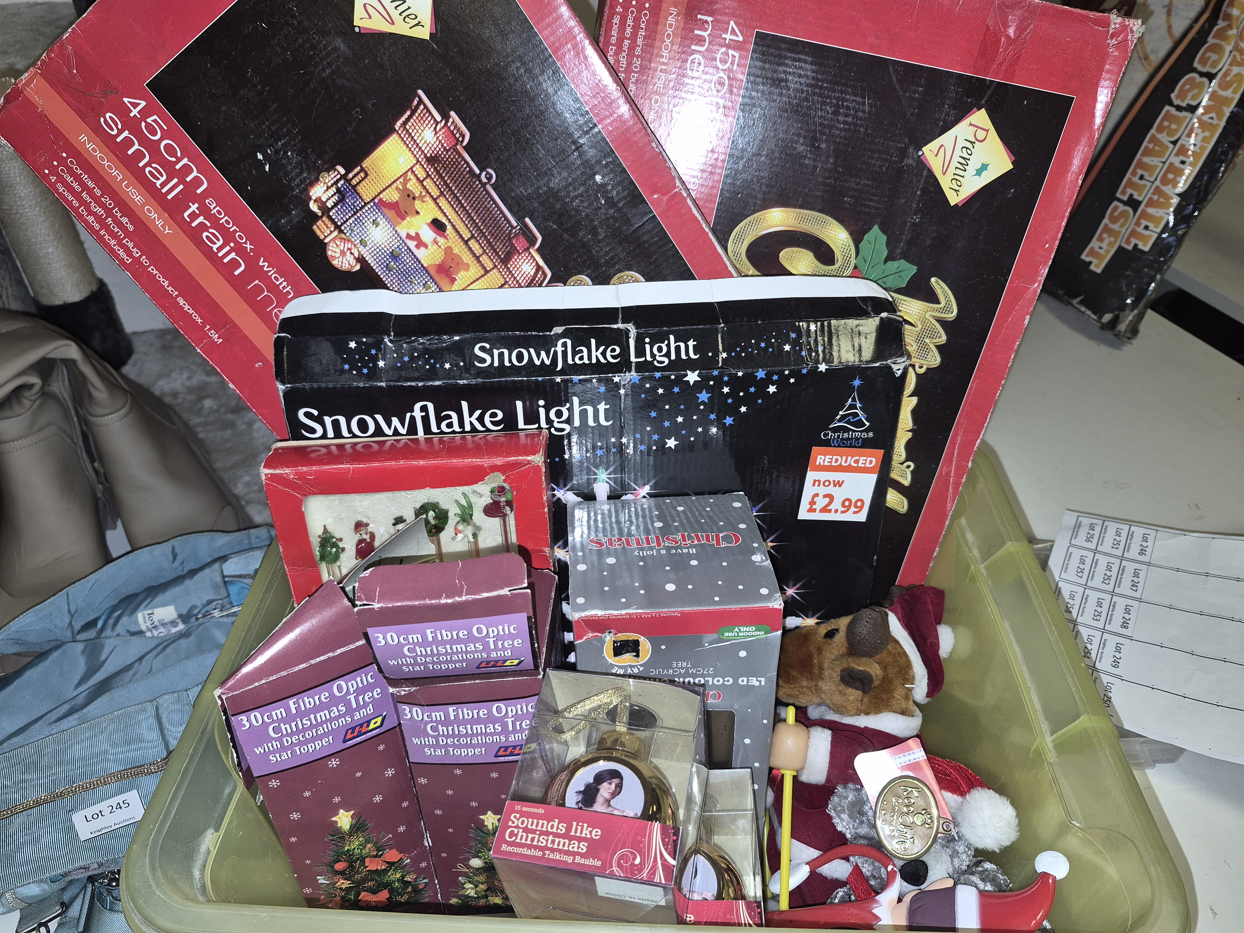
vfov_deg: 58.9
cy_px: 466
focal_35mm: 23
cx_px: 622
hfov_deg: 73.9
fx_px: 827
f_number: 1.8
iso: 80
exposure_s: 1/50
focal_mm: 5.4
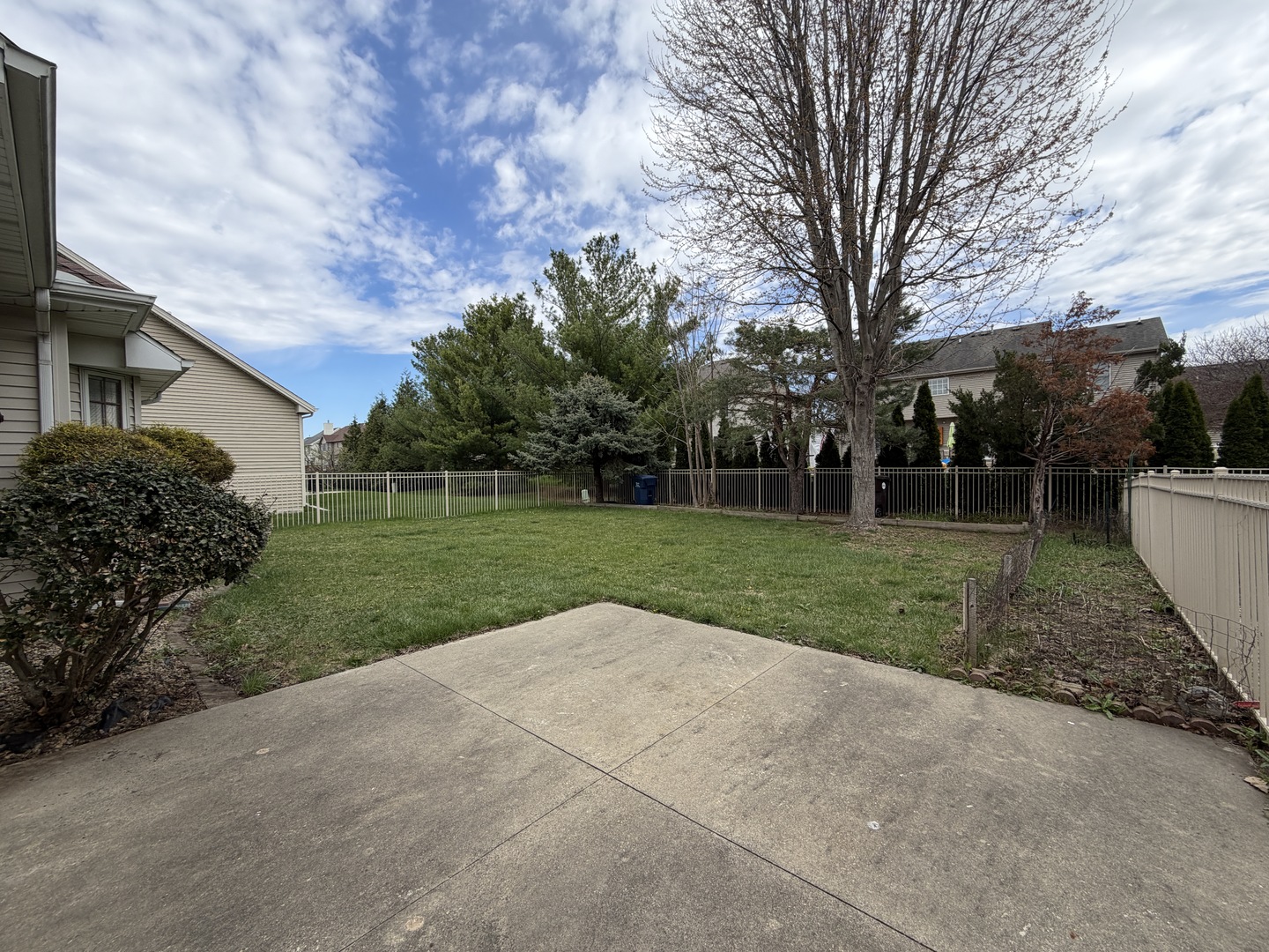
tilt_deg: -0.3
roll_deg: +1.7
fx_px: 513
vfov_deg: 85.7
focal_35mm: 14
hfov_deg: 102.1
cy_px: 476
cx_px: 634
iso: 25
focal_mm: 2.22
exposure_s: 1/770
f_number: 2.2
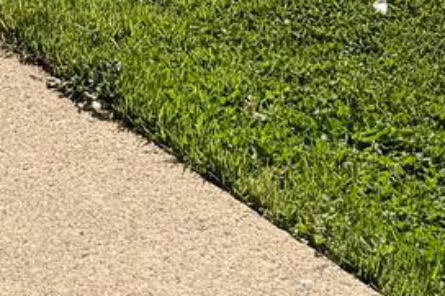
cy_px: -664
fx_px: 2322
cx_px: 134
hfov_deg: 10.9
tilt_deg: -5.7
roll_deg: -0.7
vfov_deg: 6.5
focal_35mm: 188
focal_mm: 6.76
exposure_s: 1/6711
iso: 80
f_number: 1.78
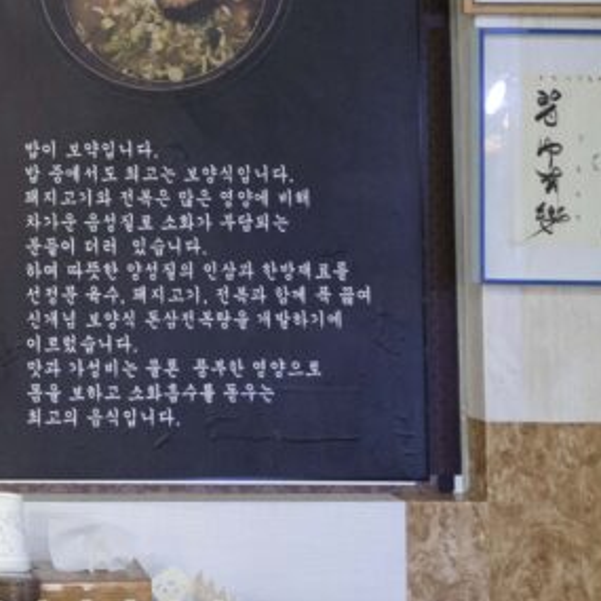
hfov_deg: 14.5
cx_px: -354
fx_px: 2161
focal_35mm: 110
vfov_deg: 15.6
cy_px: 7
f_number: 5
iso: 5000
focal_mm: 36
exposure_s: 1/160
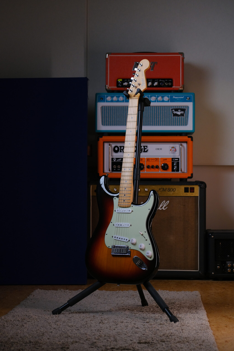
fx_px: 721
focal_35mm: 74
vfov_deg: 27.3
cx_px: 116
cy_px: 176
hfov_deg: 18.4
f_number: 4
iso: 640
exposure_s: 1/250
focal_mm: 48.4
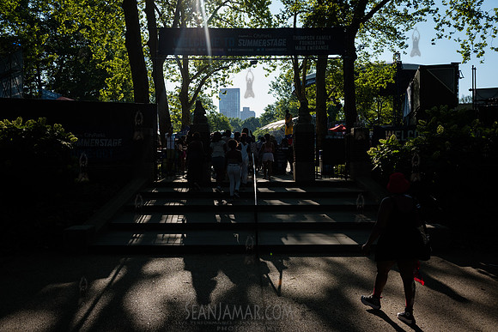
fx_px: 431
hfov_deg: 60.0
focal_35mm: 31
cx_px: 249
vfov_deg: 42.2
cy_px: 166
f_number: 5.6
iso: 400
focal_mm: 31
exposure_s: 1/1250
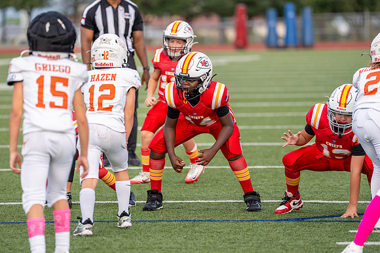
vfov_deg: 5.2
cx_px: 192
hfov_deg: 7.8
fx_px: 2771
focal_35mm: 262
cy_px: 117
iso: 400
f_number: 2.8
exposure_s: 1/2500
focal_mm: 200
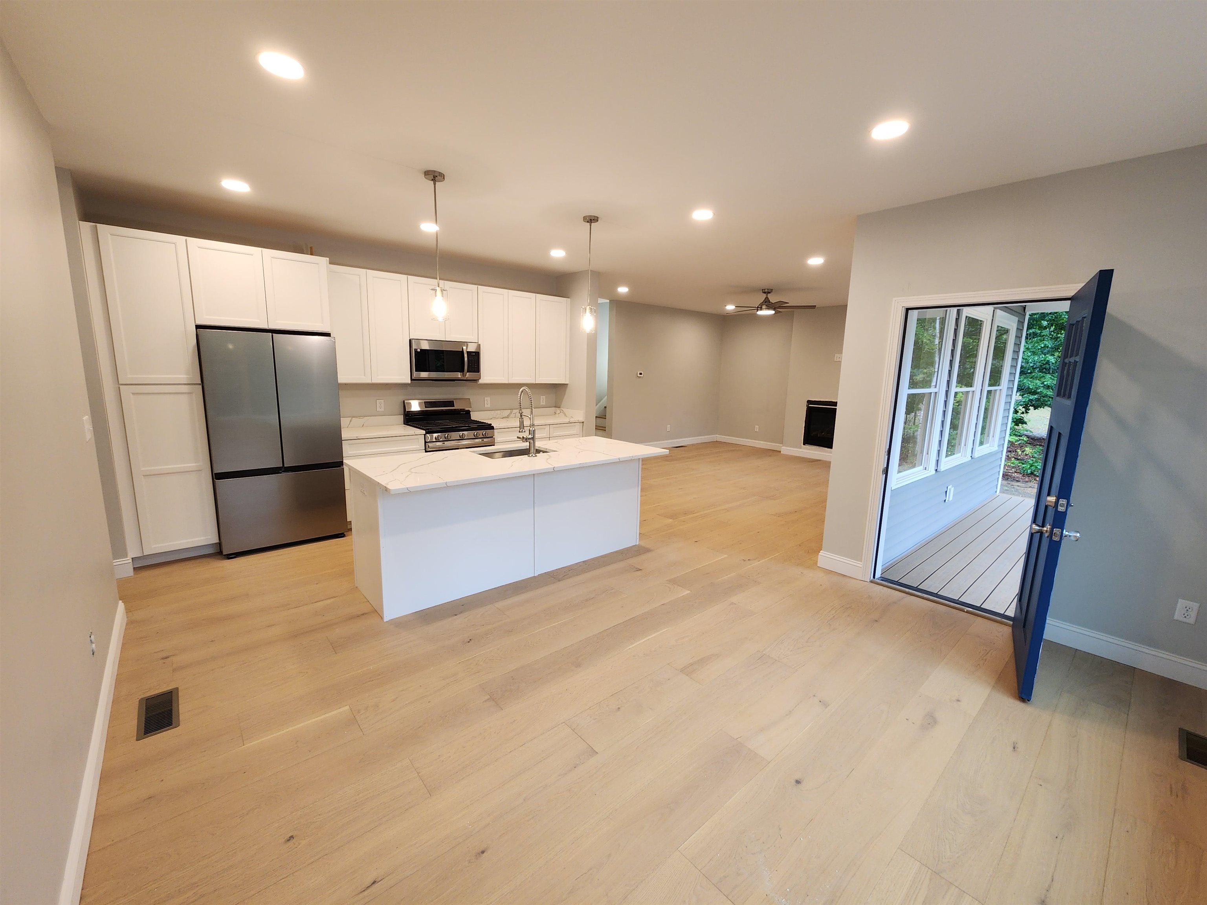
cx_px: 604
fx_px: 453
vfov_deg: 89.9
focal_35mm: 13
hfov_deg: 106.2
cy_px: 452
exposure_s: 1/60
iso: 160
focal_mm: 2.2
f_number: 2.2
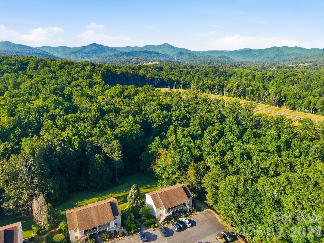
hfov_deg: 71.6
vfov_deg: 56.8
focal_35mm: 24
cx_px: 162
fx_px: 225
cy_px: 122
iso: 200
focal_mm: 8.7
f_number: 1.8
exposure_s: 1/2500
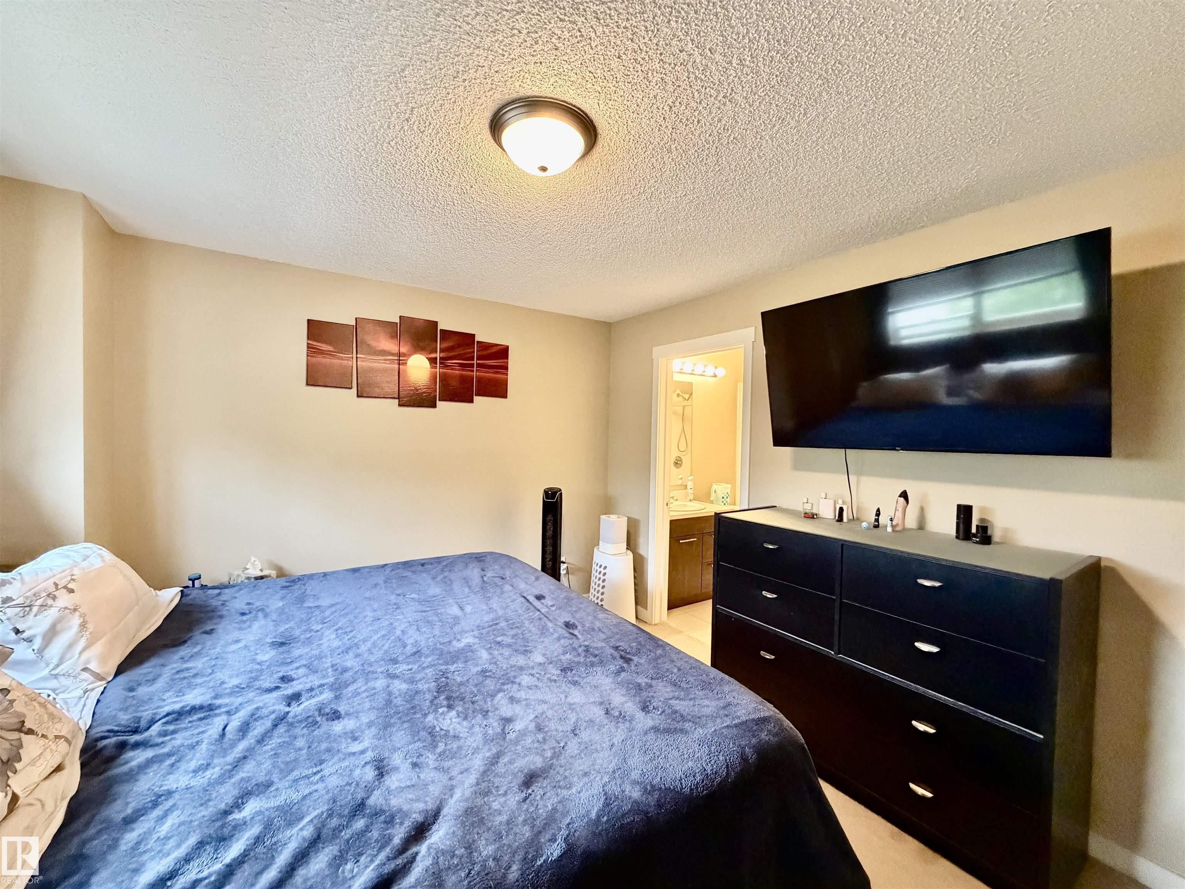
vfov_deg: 85.7
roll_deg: -1.2
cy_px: 444
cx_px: 592
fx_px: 479
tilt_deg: -1.5
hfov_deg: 102.1
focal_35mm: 14
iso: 800
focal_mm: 2.22
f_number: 2.2
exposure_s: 1/60
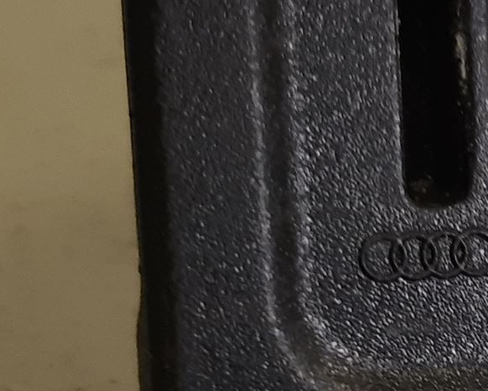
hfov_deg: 19.5
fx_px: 1300
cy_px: 367
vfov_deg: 16.8
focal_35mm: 90
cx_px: 647
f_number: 1.7
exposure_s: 1/50
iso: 64
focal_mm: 3.93
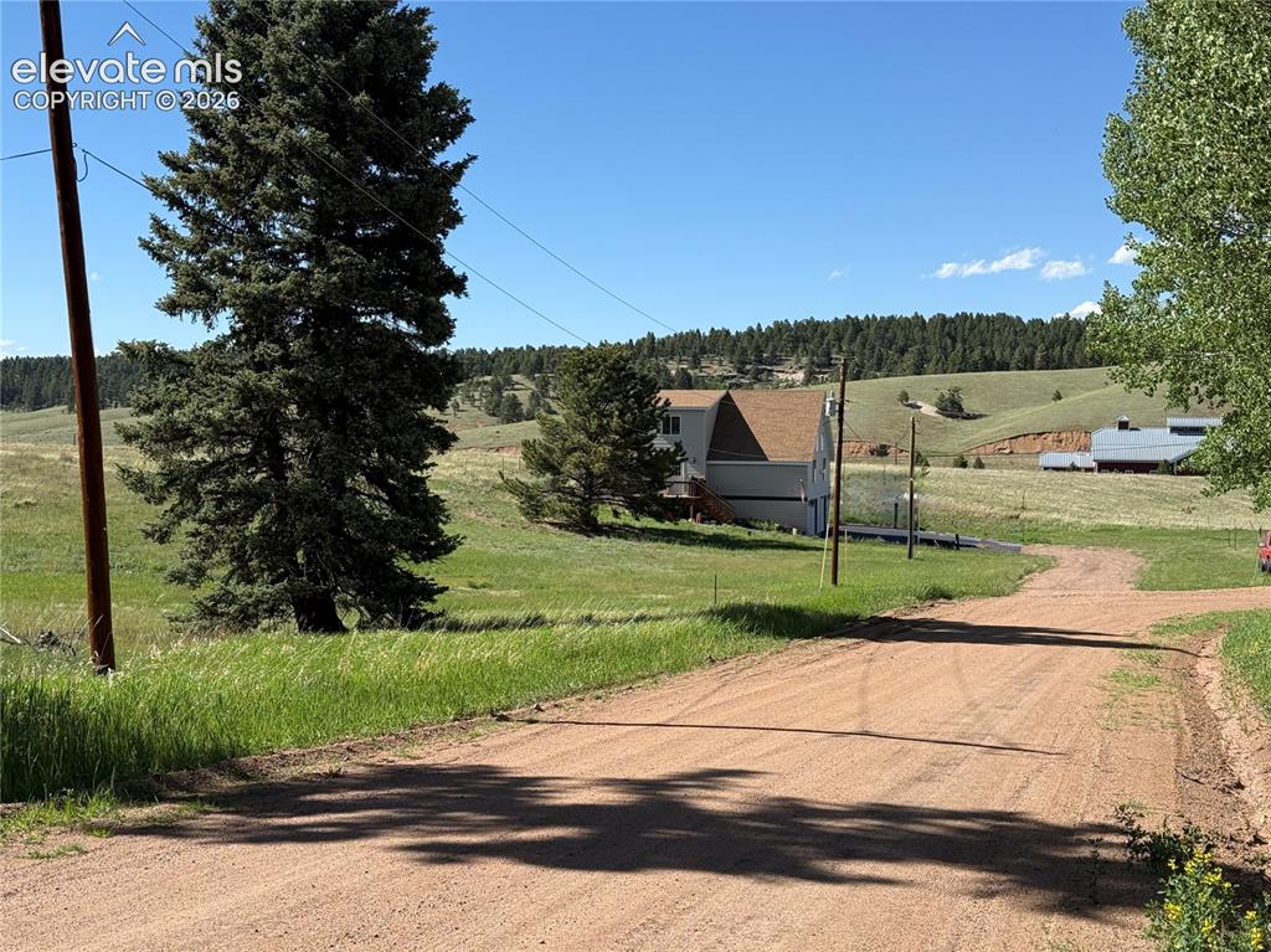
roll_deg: +0.0
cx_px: 636
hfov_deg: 39.7
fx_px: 1762
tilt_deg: -2.6
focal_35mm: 48
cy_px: 476
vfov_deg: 30.2
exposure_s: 1/3704
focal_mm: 6.76
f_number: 1.78
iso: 64
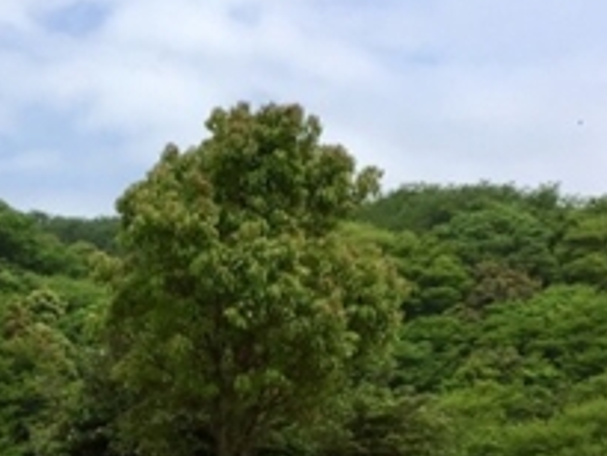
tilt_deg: -4.7
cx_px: 53
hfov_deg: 22.4
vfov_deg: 16.3
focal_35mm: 85
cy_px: 628
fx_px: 1491
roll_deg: -1.5
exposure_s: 1/2198
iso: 32
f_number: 2.2
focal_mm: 4.15
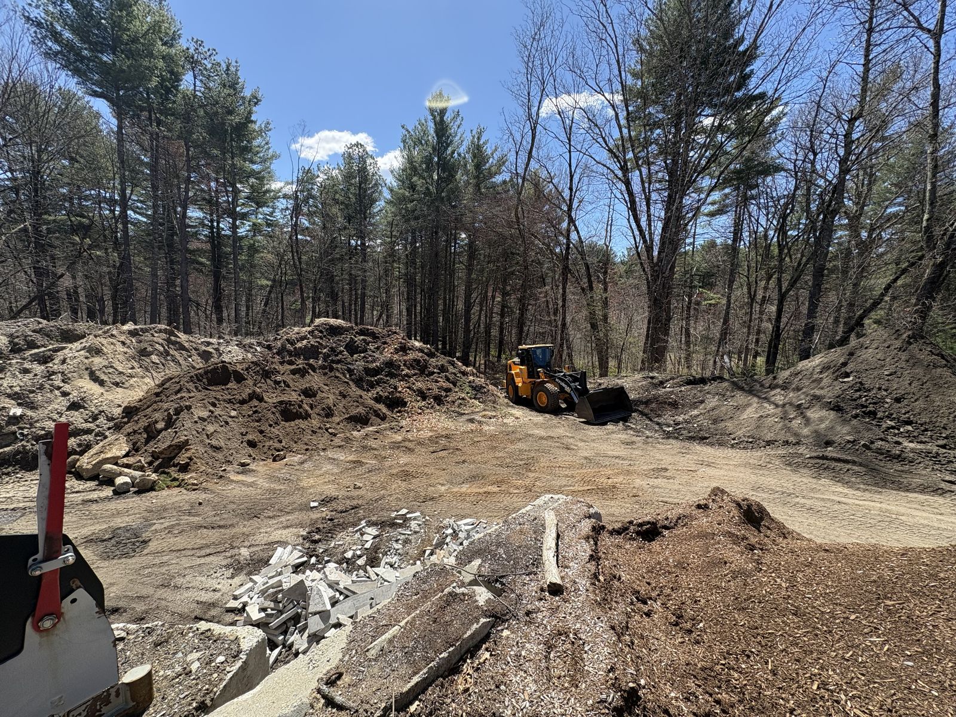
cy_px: 358
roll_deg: -1.6
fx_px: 387
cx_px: 478
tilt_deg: -8.3
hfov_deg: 102.1
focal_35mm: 14
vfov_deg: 85.7
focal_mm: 2.22
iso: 40
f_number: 2.2
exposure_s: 1/796
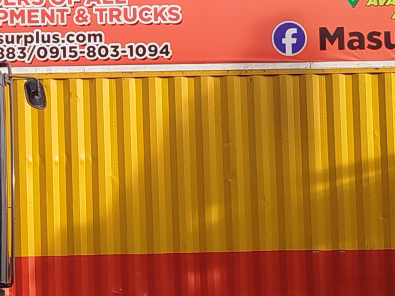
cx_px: -27
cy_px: 77
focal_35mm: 161
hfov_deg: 12.1
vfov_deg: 9.2
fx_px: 1837
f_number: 1.7
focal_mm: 5.31
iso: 50
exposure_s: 1/352
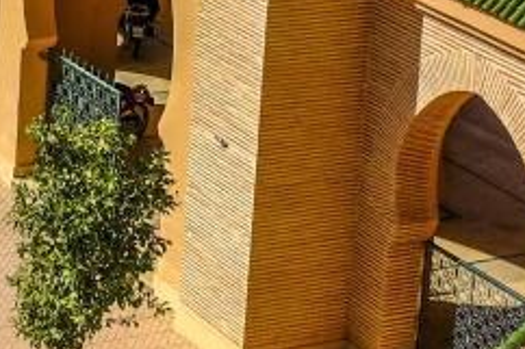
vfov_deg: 8.9
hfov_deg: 13.3
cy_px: -383
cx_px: -319
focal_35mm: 143
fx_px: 2084
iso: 100
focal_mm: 18
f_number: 5.6
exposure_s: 1/640
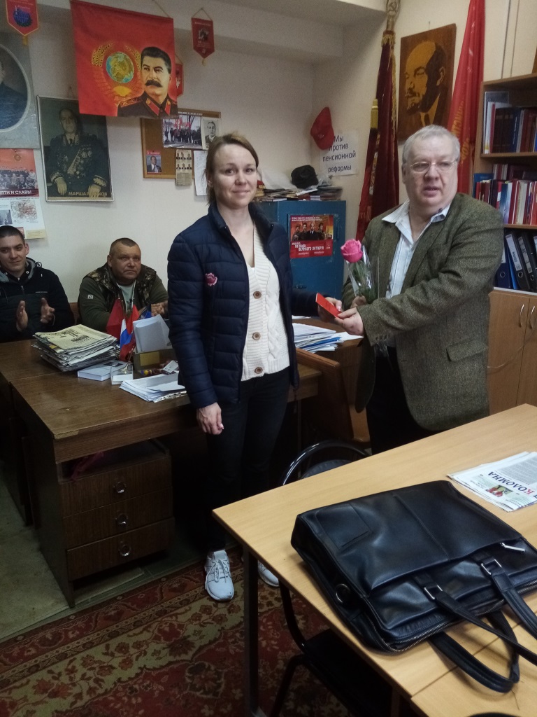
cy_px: 358
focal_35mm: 26
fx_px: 538
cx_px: 268
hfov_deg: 53.1
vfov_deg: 67.3
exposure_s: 1/33.3
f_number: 1.8
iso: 241
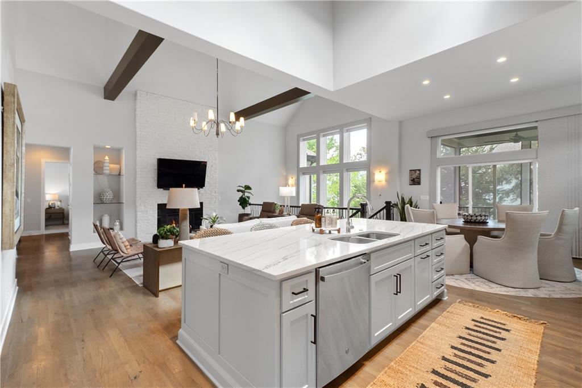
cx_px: 291
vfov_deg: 73.7
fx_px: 259
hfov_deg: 96.8
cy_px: 194
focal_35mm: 16
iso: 400
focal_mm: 8
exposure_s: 1/13
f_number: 6.3
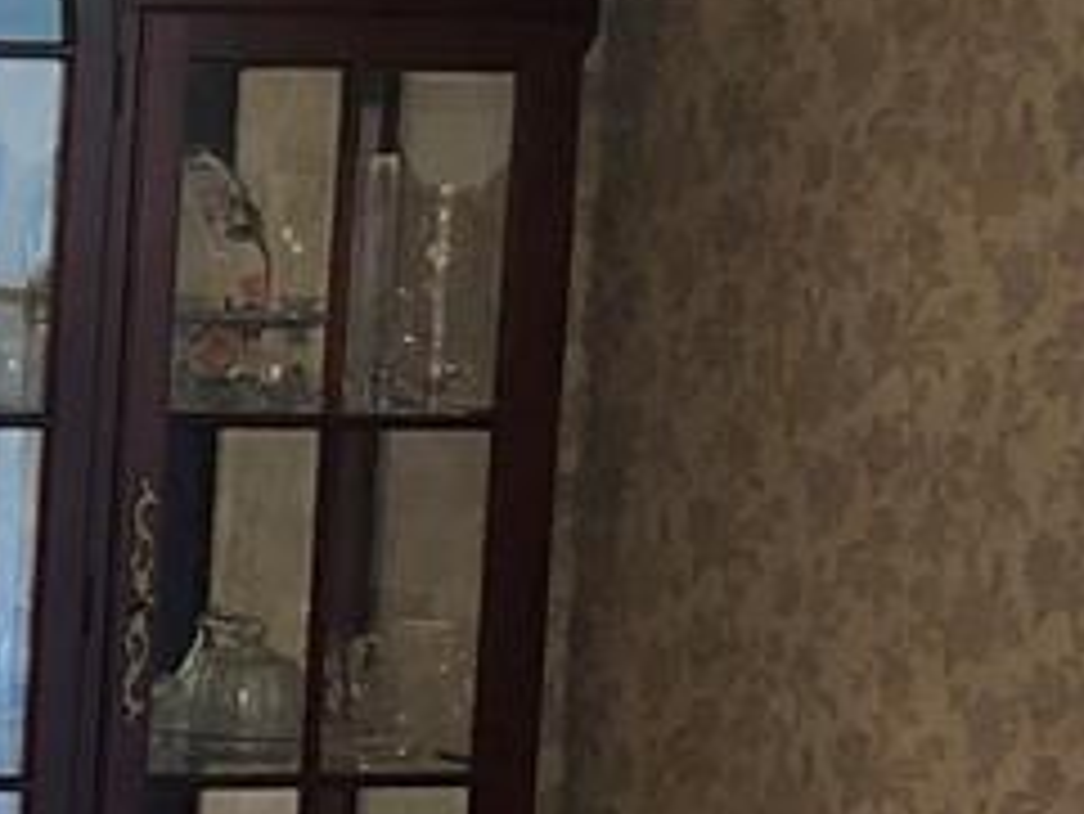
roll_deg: -1.5
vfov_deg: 7.9
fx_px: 5827
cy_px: 863
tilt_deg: -6.8
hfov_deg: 9.7
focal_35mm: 186
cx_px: -1286
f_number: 1.8
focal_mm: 3.99
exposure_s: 1/15
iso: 50
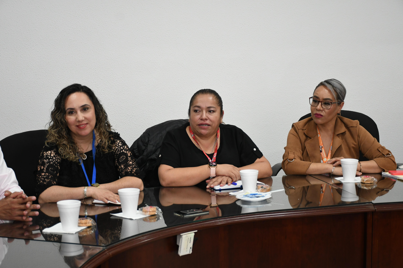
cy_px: 134
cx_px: 202
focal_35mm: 63
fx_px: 705
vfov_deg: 21.6
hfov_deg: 31.9
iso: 1600
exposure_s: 1/100
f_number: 4.5
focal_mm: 42
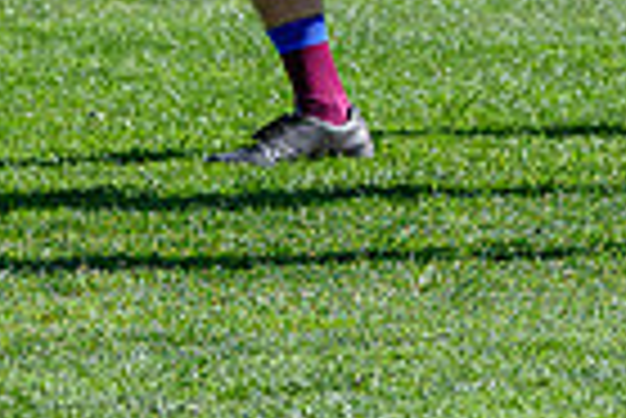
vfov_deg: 1.2
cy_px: -321
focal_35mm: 1145
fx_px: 19931
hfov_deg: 1.8
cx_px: 831
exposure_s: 1/3200
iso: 200
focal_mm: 120
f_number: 2.8
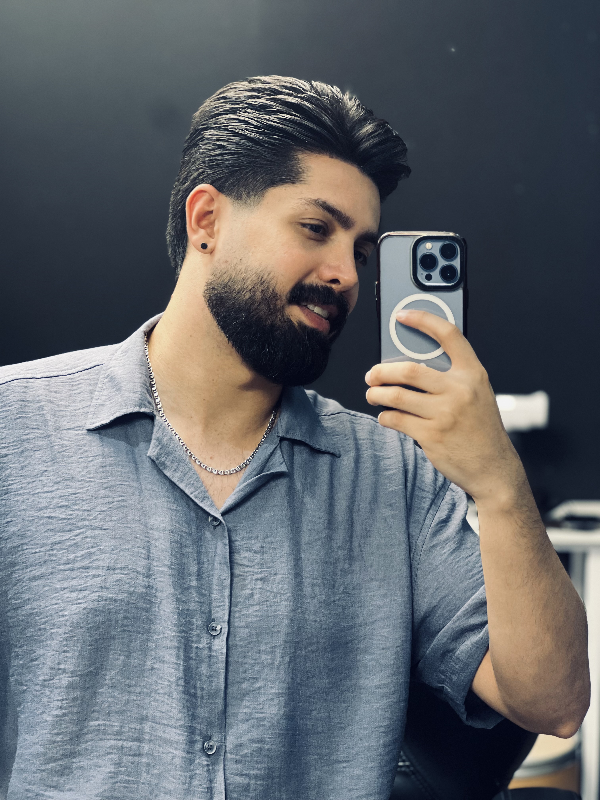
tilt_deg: -3.6
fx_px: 1780
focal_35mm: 77
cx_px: 300
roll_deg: -0.1
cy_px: 400
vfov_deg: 25.3
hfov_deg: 19.1
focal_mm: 9
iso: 200
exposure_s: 1/33
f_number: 2.8
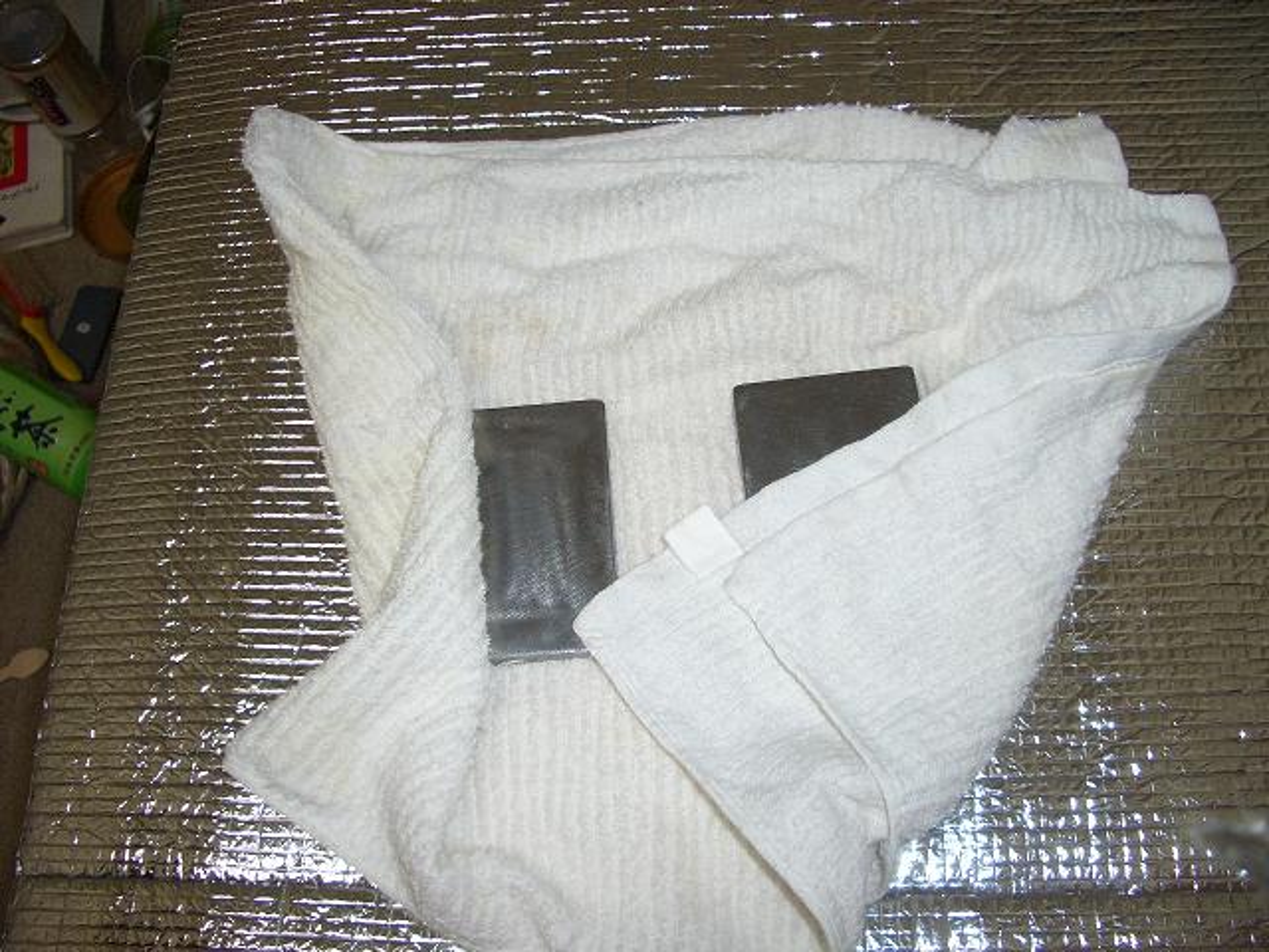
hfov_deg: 52.6
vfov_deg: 40.7
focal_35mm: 35
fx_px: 1283
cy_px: 476
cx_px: 634
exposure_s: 1/60
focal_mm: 5.8
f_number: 2.6
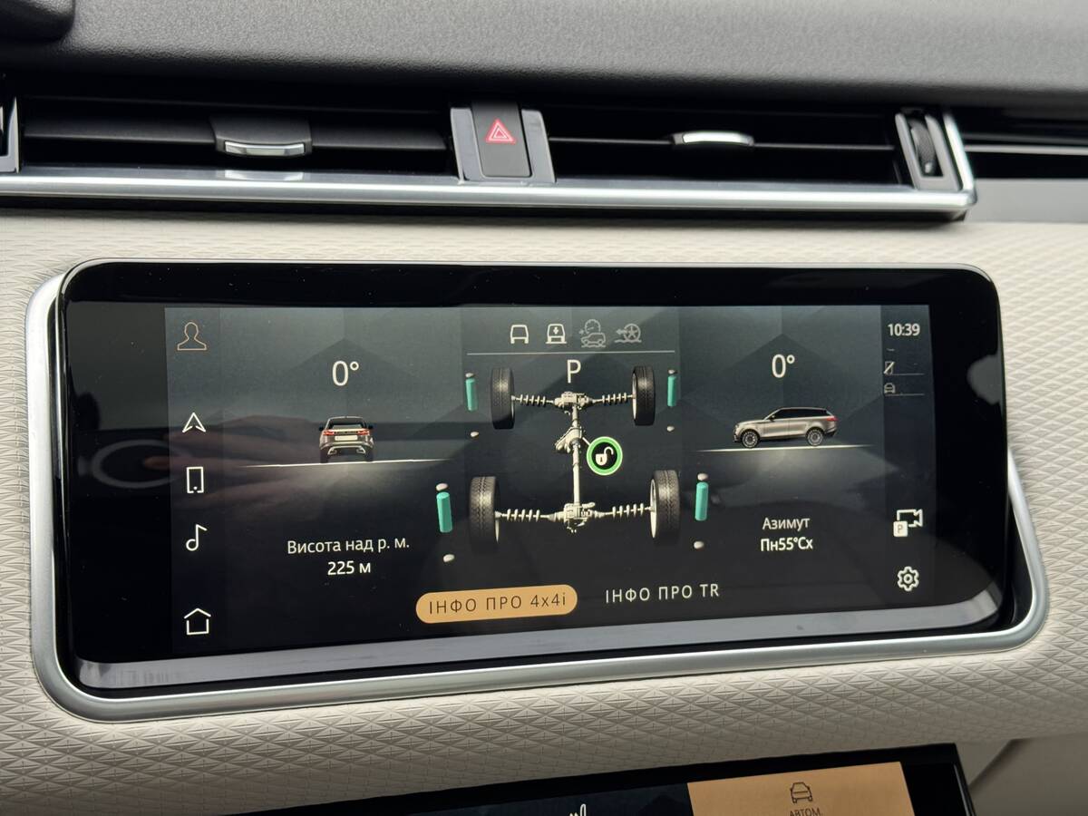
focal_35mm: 48
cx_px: 544
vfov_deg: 30.3
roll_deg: -6.7
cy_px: 408
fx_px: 1509
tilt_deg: -24.4
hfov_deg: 39.7
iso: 125
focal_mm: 6.76
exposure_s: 1/100
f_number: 1.78
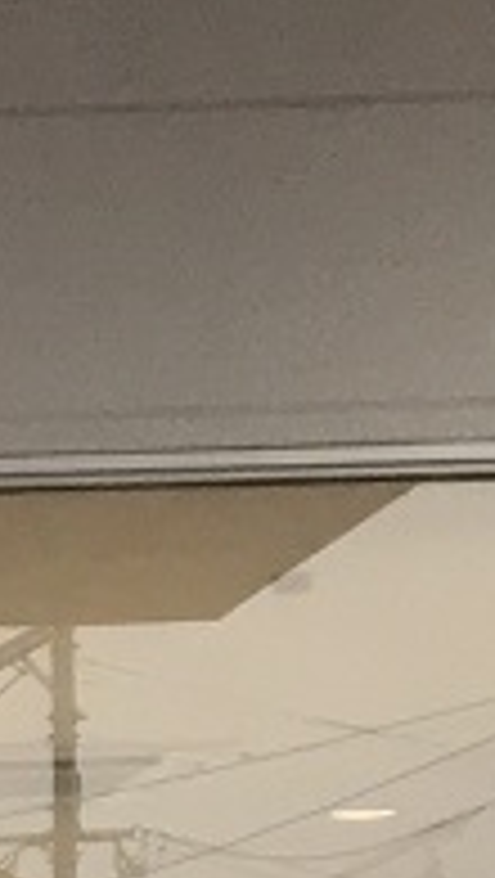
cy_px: 2492
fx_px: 5658
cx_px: -1935
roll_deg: +0.0
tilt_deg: -7.2
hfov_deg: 4.4
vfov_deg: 7.8
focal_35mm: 243
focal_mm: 4.15
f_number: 2.2
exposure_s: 1/120
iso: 40
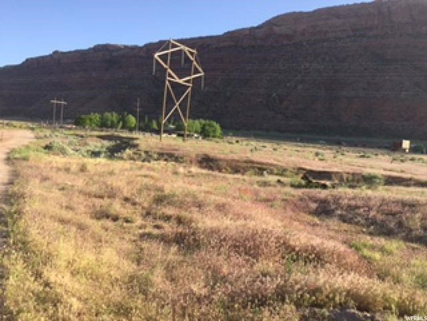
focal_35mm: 29
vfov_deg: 48.2
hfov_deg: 61.7
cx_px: 214
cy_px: 160
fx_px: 358
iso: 32
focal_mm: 4.15
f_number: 2.2
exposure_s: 1/824
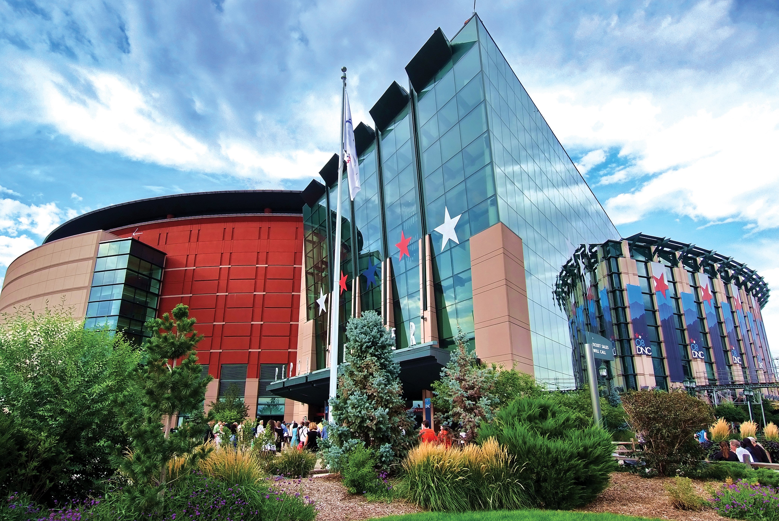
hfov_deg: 81.1
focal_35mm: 21
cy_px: 260
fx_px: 455
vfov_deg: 59.6
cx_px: 390
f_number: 5.6
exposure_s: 1/200
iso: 250
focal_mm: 14
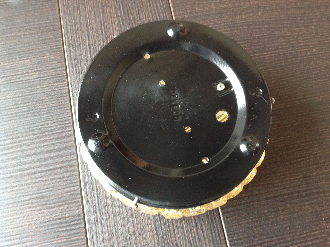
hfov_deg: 52.7
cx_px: 165
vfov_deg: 40.6
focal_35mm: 35
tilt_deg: -73.8
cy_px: 124
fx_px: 333
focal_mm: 4.28
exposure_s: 1/15
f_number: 2.4
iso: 250
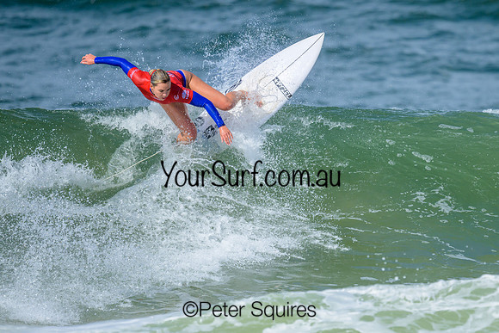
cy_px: 191
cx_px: 320
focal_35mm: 1100
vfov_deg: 1.3
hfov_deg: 1.9
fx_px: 15251
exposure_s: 1/2000
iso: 320
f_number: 6.3
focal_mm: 800
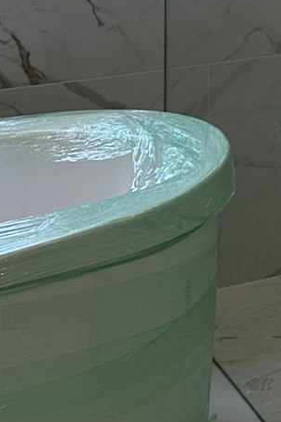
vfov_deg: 16.9
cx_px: 585
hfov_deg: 11.0
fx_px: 1311
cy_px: -172
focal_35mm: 112
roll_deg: -1.3
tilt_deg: -3.2
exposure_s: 1/303
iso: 80
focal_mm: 6.86
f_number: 1.78
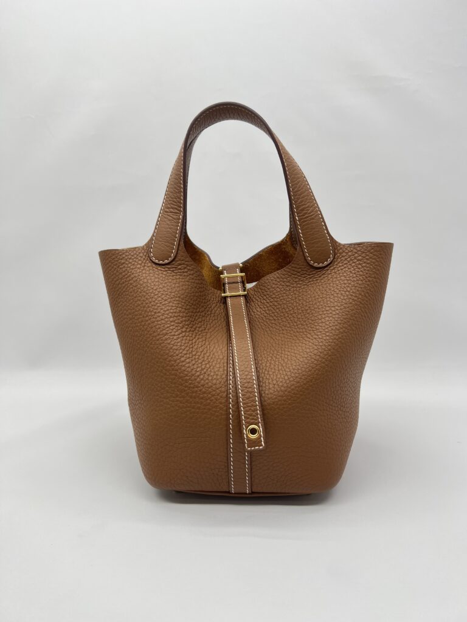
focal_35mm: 26
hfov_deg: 53.1
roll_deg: +0.5
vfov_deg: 67.3
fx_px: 468
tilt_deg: -8.8
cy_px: 311
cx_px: 234
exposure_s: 1/117
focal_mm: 5.7
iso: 32
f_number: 1.5
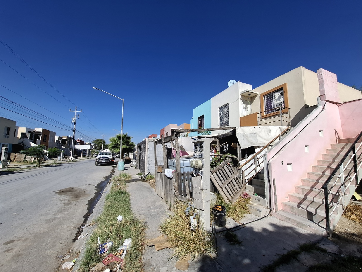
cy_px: 136
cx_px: 181
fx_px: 136
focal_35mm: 13
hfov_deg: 106.2
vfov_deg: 89.9
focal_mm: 1.74
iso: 40
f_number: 2.2
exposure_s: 1/1274
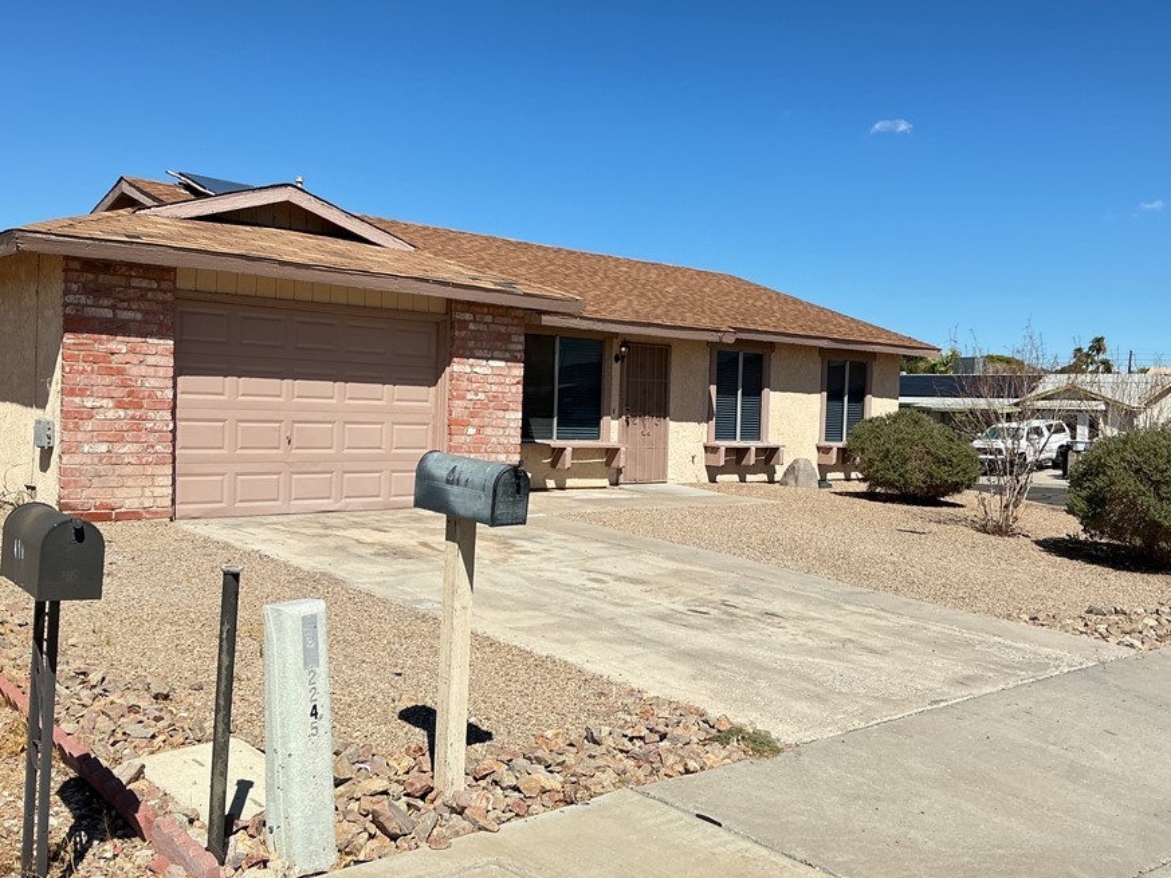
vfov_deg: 41.8
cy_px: 445
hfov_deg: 53.9
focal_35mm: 34
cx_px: 594
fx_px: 1150
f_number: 1.8
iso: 25
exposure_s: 1/2427
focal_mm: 3
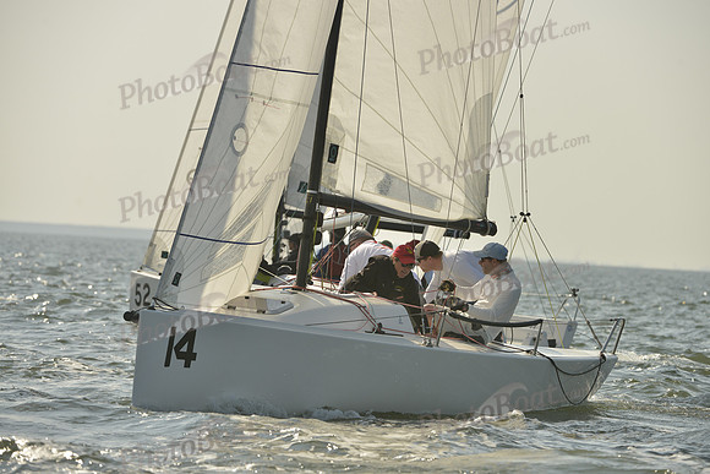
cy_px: 237
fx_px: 5523
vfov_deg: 4.9
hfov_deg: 7.4
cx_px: 355
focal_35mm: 280
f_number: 7.1
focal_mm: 280
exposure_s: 1/1600
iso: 280
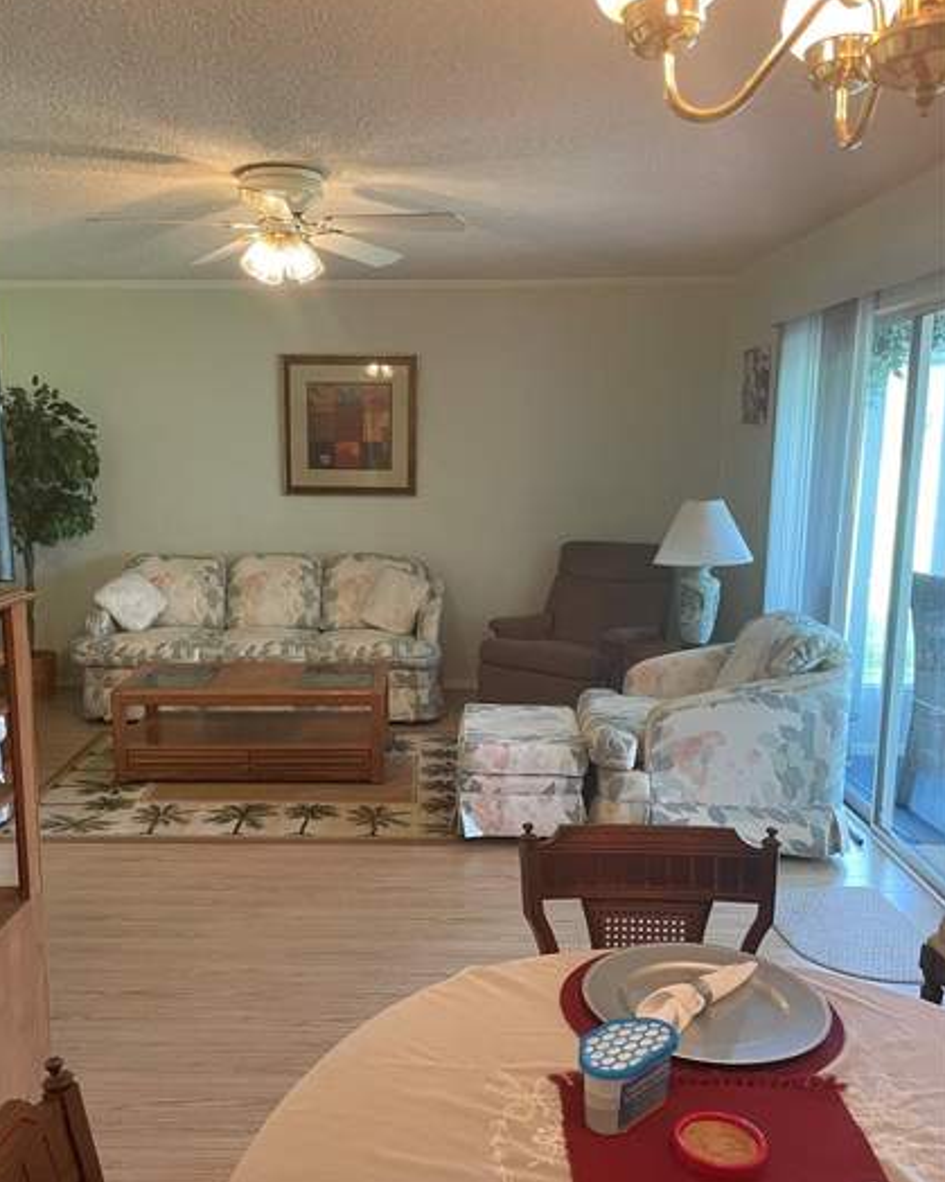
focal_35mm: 31
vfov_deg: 57.0
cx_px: 410
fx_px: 1084
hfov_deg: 47.0
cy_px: 659
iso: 200
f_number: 1.6
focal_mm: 4.2
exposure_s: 1/60
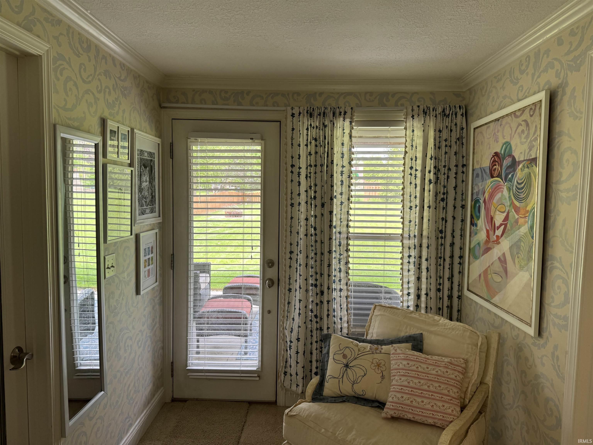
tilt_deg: -4.4
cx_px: 296
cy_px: 222
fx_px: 411
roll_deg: -1.3
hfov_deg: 71.6
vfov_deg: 56.8
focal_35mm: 24
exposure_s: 1/121
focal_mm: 6.76
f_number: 1.78
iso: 100
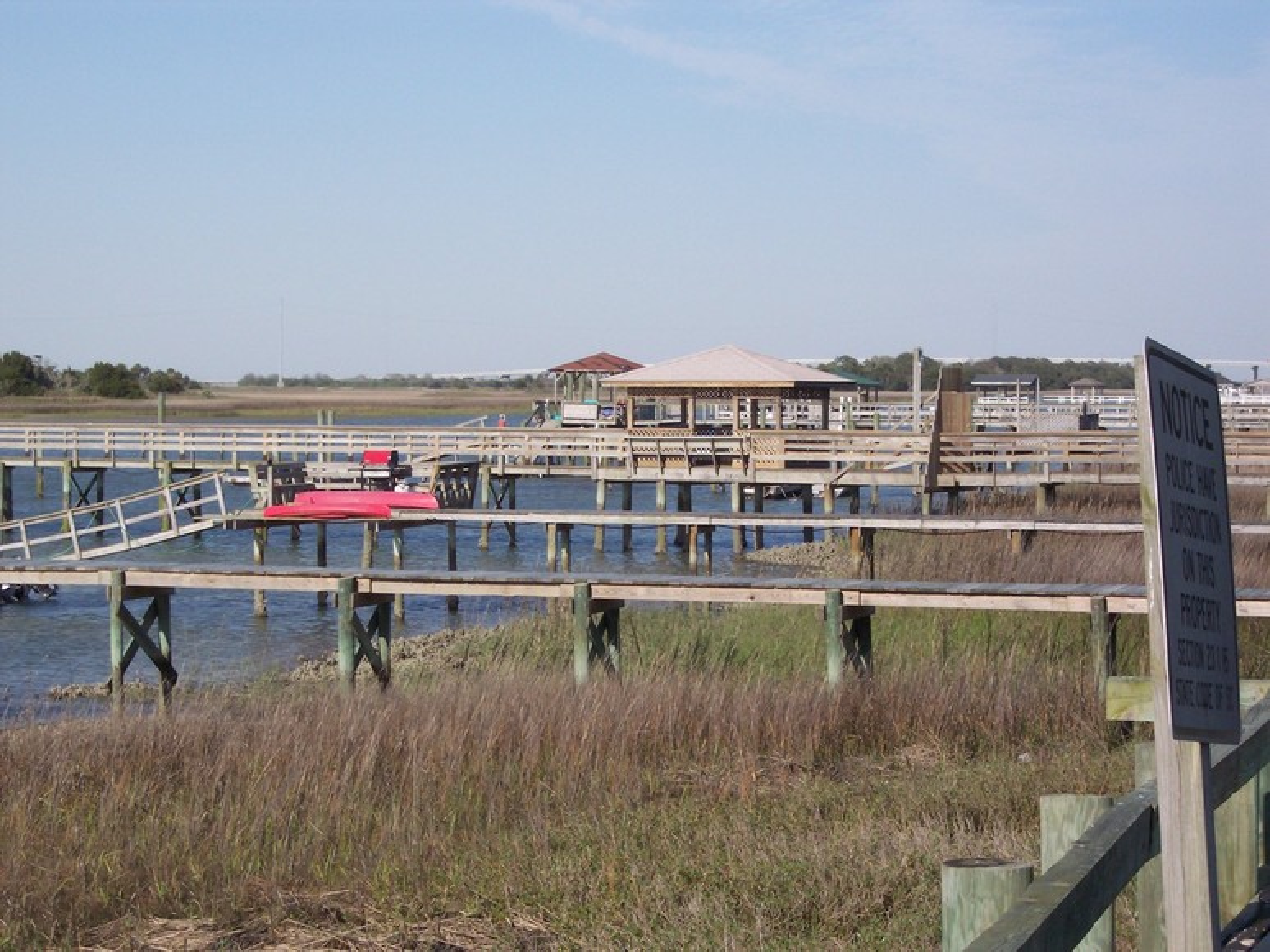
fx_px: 3264
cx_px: 635
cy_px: 476
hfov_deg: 22.0
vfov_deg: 16.6
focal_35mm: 89
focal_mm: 18.7
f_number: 6.7
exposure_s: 1/500
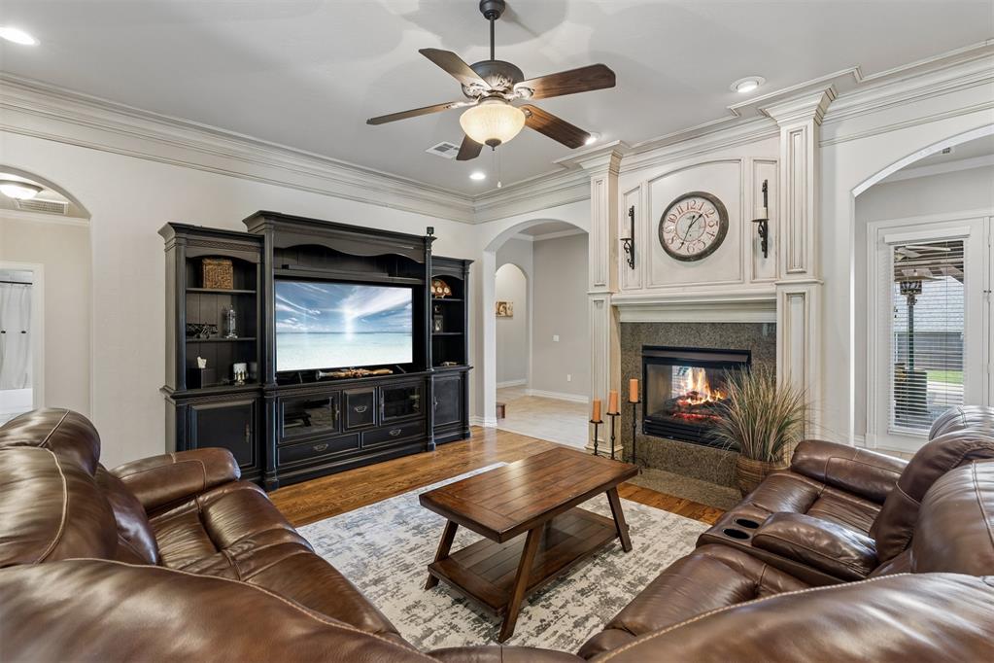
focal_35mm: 16
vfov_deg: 73.7
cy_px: 332
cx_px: 497
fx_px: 442
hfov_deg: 96.7
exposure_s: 1/13
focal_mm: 16
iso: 200
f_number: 8
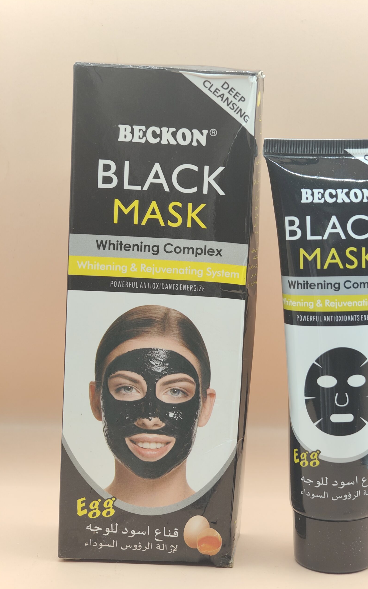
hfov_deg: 17.4
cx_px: 222
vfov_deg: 27.5
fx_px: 1204
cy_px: 292
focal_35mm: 75
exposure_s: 1/50
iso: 117
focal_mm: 13.3
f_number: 2.55
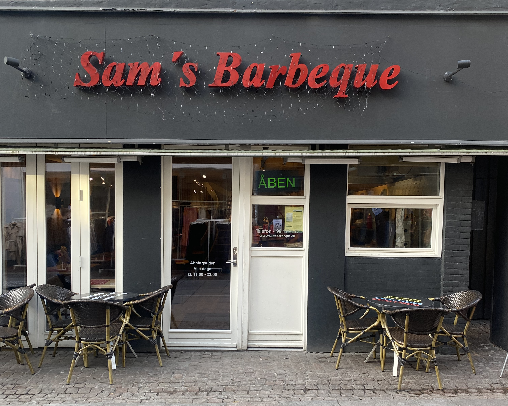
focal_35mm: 34
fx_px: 511
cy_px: 238
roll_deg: -2.7
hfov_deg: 52.8
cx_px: 255
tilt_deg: -0.9
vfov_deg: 43.2
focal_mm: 4.25
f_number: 1.8
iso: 64
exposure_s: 1/121
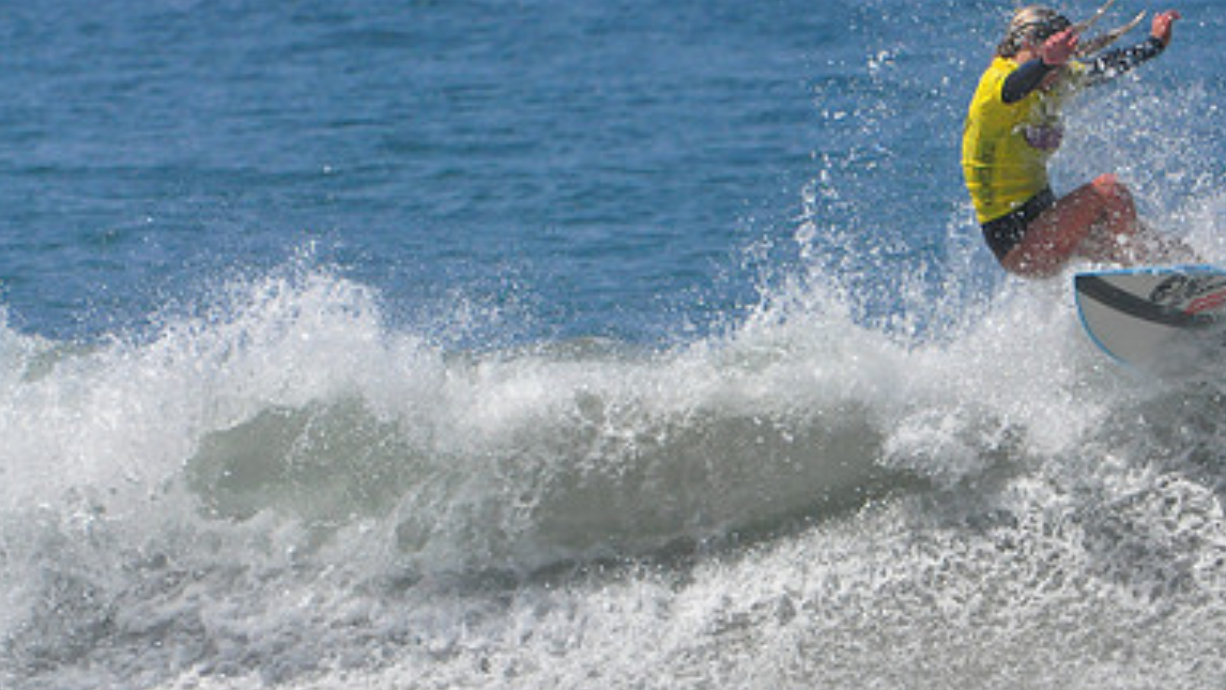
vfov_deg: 0.9
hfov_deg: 1.6
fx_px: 42625
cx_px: 889
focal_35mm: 1311
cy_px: 432
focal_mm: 550
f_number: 14
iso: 1250
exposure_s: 1/2000
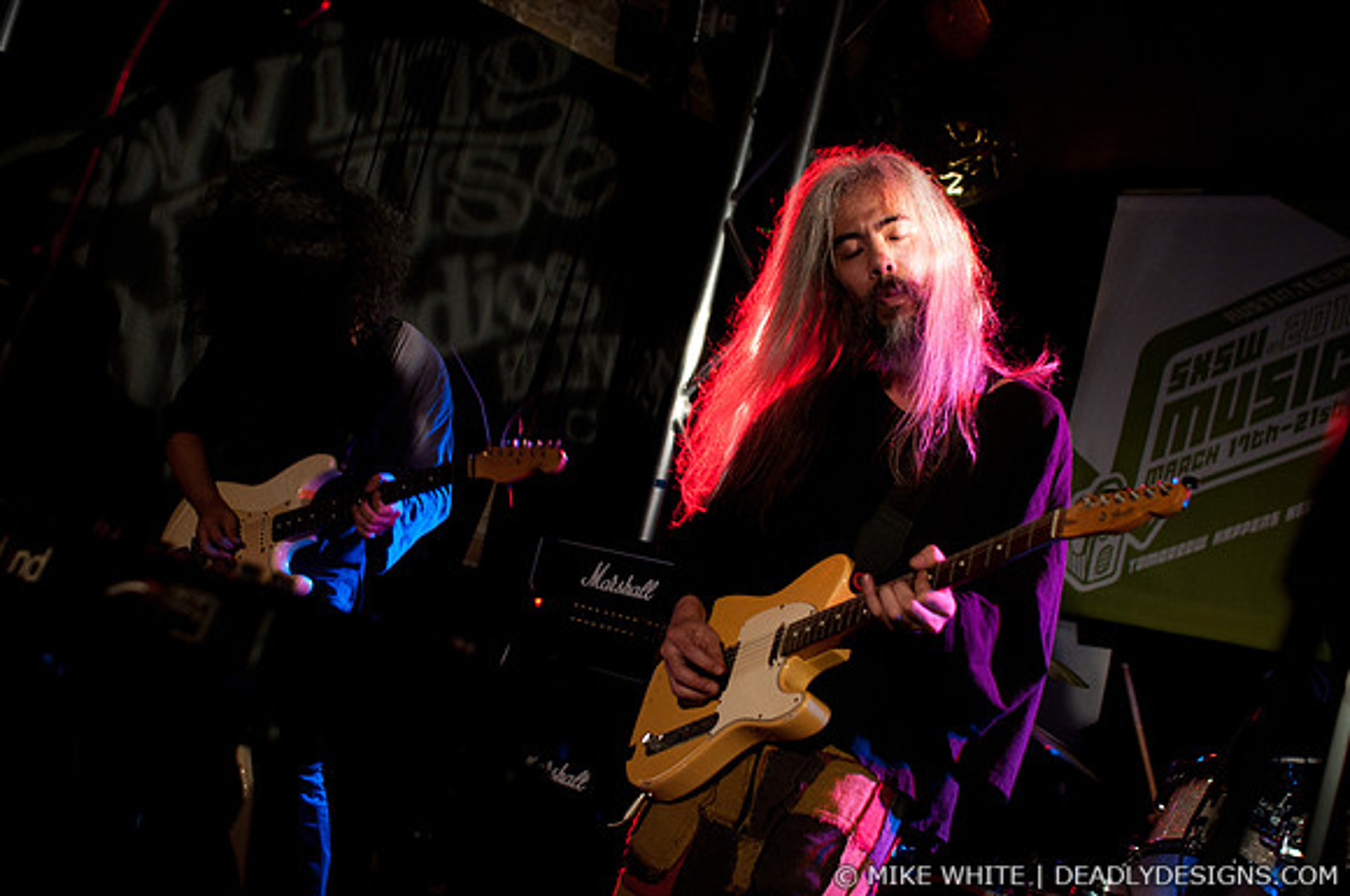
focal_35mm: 45
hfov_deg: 43.7
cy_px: 448
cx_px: 675
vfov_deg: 29.8
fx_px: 1685
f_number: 2.8
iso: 1000
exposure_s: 1/100
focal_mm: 30
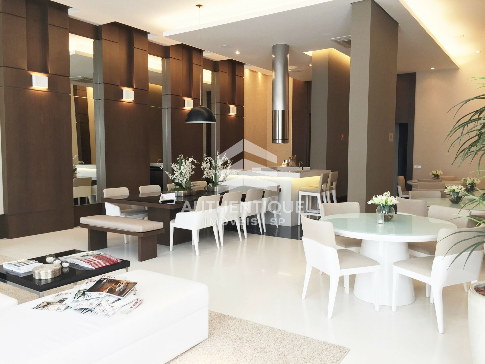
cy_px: 182
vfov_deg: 48.2
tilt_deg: -2.7
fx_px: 406
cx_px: 242
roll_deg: -1.6
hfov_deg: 61.7
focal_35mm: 29
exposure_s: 1/40
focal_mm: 4.15
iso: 32
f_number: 2.2
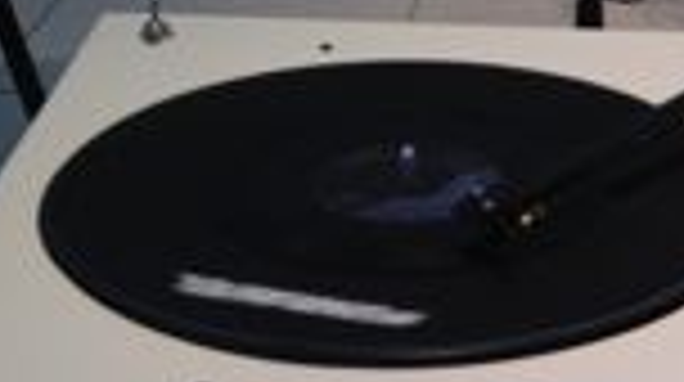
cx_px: 850
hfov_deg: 17.9
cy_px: 503
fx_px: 2047
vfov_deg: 10.4
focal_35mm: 113
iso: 80
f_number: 2.4
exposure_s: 1/60
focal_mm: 4.28
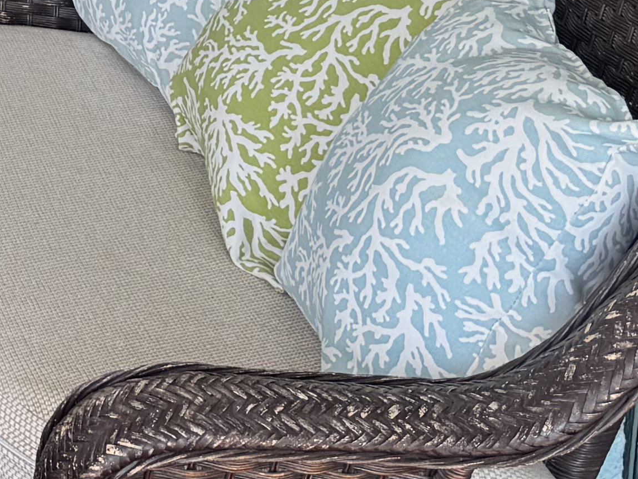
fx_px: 2212
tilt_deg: -12.0
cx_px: -364
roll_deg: +0.1
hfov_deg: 15.0
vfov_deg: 11.7
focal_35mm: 120
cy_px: -286
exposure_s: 1/294
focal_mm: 6.76
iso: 80
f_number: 1.78
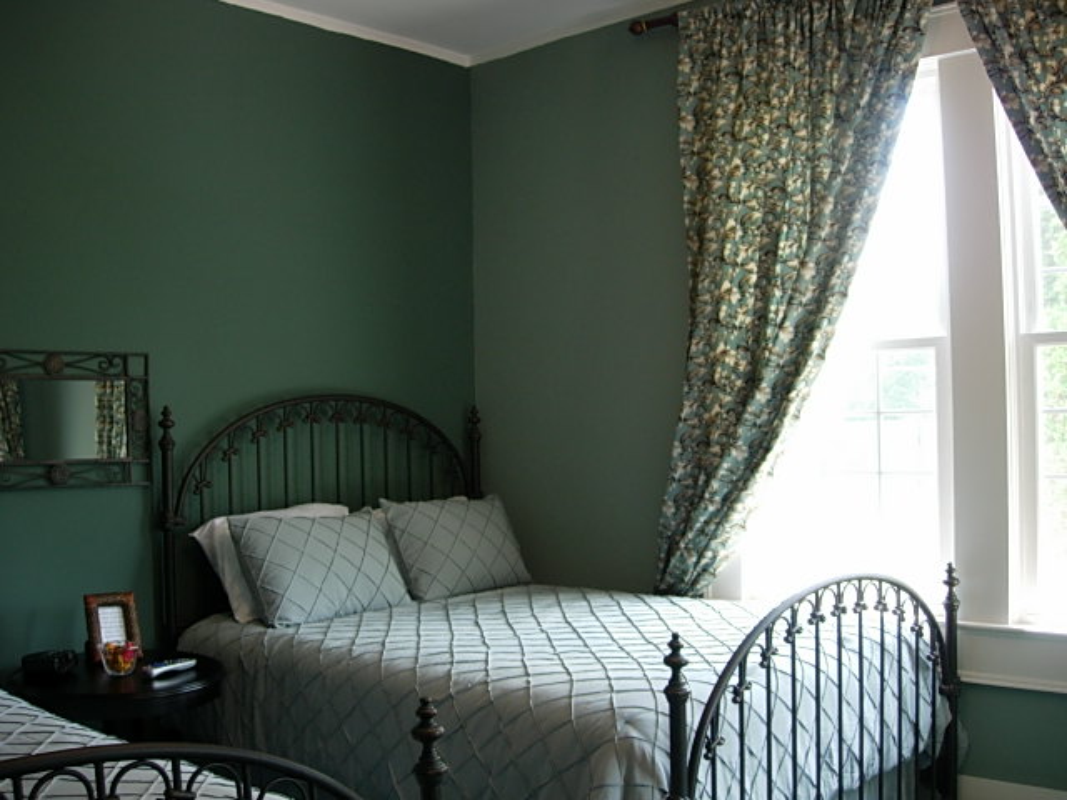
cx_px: 534
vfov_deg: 37.7
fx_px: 1171
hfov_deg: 49.0
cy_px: 400
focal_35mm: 38
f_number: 2.8
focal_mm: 7.8
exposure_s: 1/32
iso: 97
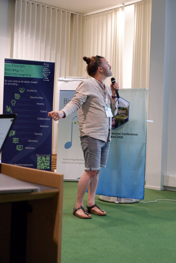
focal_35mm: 48
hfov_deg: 28.1
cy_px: 132
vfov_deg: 41.1
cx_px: 88
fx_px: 351
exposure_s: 1/180
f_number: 4.9
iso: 6400
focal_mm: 32.3
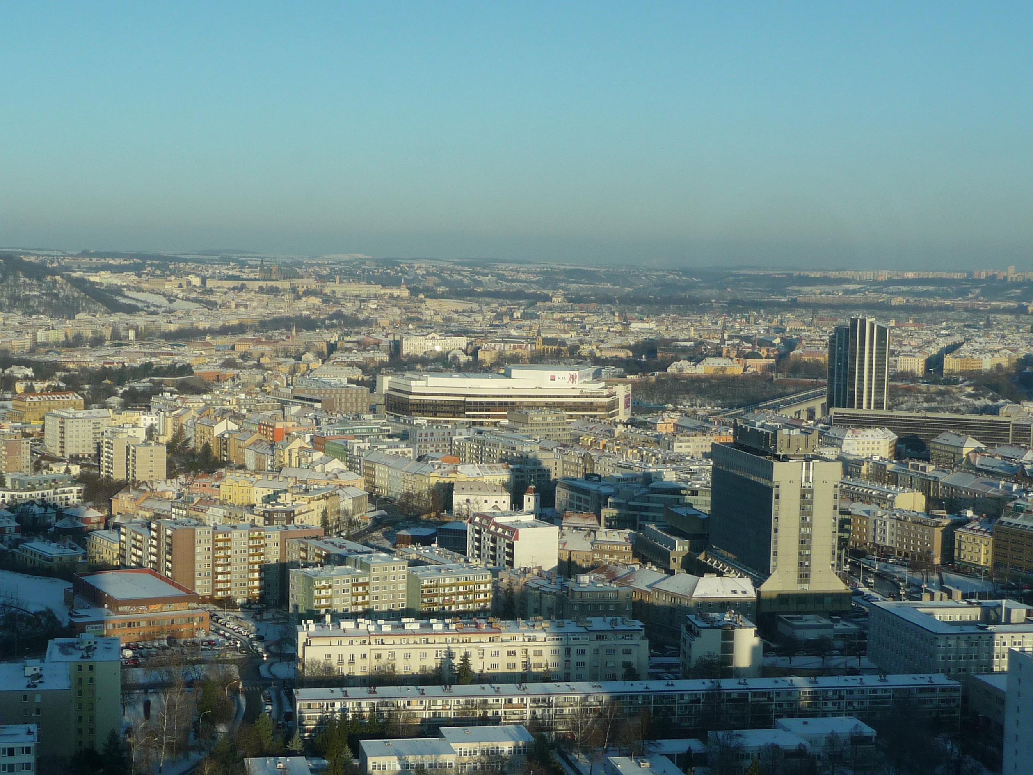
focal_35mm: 61
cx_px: 433
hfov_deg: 31.6
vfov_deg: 24.0
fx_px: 1821
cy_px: 427
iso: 100
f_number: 4.1
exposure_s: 1/400
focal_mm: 7.6
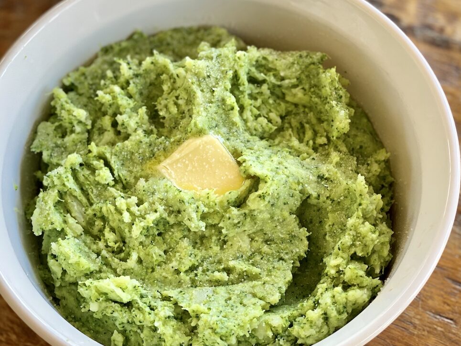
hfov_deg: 36.8
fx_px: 693
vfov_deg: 28.0
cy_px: 173
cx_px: 230
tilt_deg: -61.9
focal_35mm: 52
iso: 80
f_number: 2
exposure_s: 1/122
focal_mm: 6
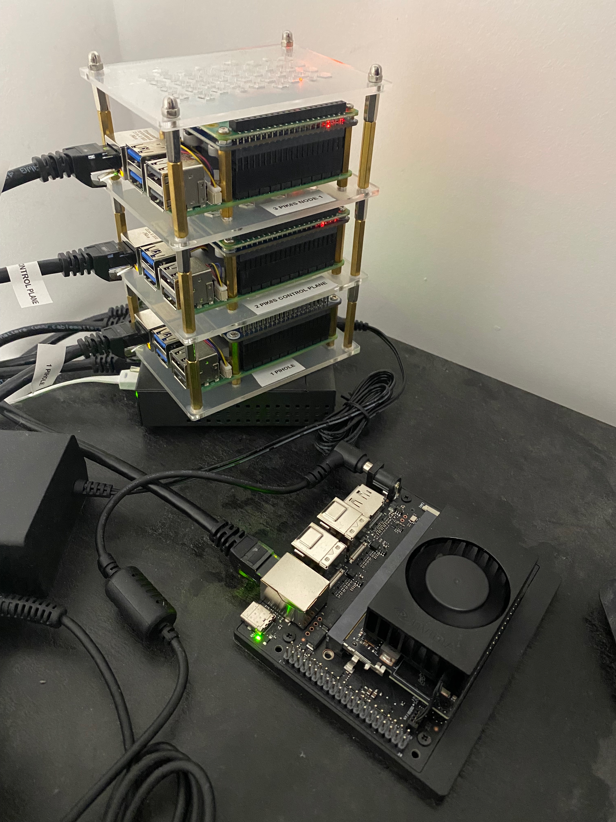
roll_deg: -1.3
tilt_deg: -41.2
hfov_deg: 53.1
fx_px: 617
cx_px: 308
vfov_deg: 67.3
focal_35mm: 26
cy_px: 411
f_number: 1.8
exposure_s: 1/30
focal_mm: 4.25
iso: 800
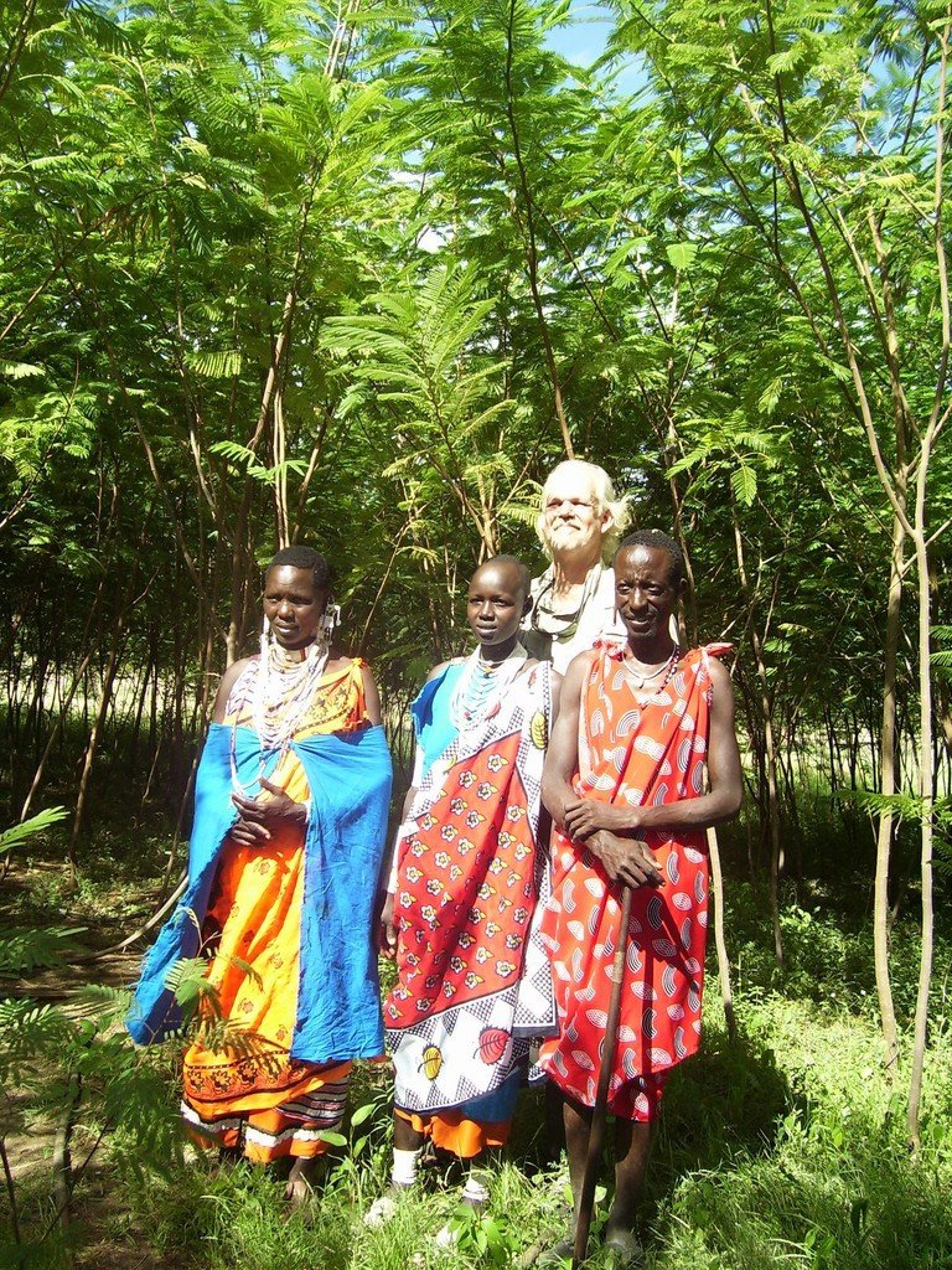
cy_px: 635
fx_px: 1247
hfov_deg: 41.8
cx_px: 476
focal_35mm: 34
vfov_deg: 54.0
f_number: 2.7
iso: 80
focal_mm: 5.6
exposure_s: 1/500
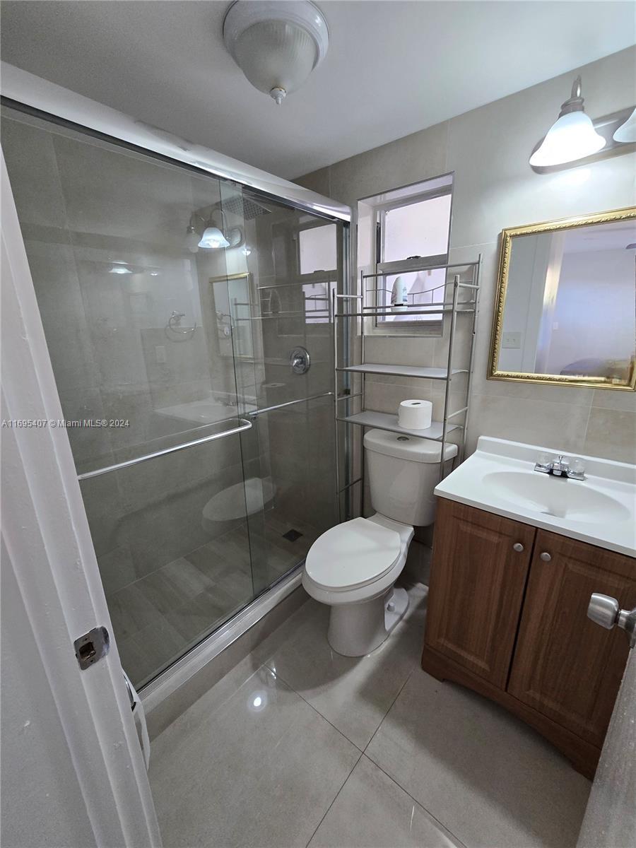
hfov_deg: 89.9
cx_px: 318
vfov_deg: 106.2
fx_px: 318
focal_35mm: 13
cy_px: 424
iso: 250
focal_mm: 2.2
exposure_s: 1/60.2
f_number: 2.2
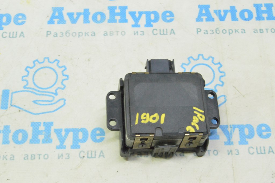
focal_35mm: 57
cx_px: 138
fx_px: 435
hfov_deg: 35.1
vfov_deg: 23.7
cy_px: 92
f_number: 20
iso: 6400
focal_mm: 38
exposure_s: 1/20
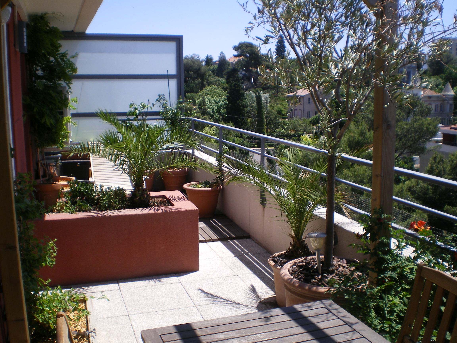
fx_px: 502
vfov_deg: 37.7
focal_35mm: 38
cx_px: 228
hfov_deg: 49.0
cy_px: 172
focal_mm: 6.3
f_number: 4.6
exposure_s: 1/250
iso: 64
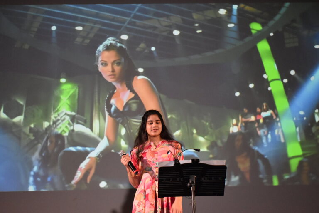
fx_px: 505
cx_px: 160
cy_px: 106
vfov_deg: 23.8
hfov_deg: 35.1
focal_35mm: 57
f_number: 4.8
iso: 2000
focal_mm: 38
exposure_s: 1/60
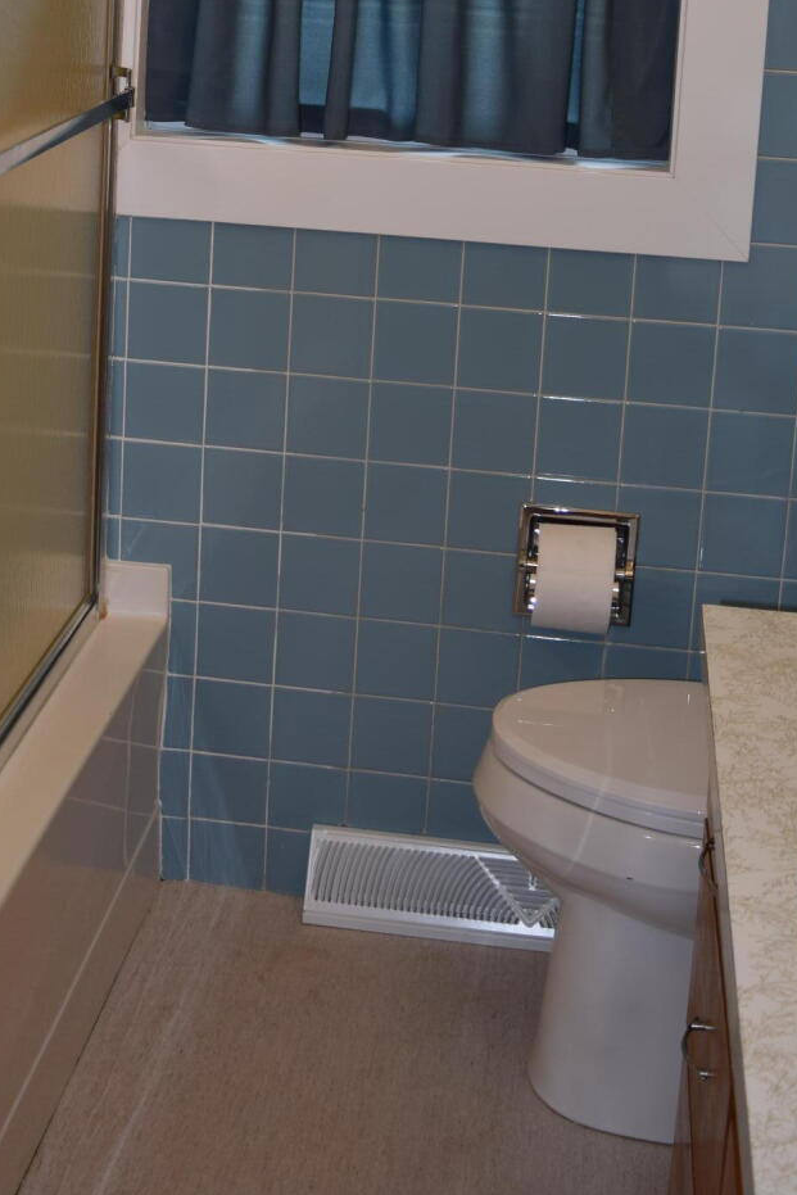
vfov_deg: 33.1
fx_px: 1925
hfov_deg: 23.4
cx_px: 330
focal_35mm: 58
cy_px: 171
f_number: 3.5
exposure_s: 1/100
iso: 100
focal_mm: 18
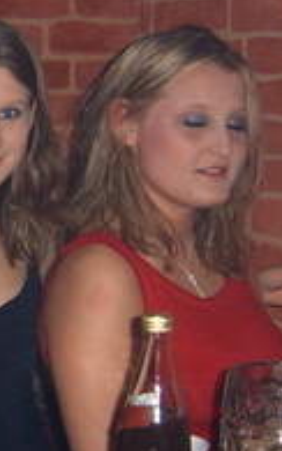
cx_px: -109
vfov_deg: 23.0
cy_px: 169
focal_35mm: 90
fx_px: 1106
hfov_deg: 13.8
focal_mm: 5.8
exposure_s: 1/30
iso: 100
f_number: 2.8
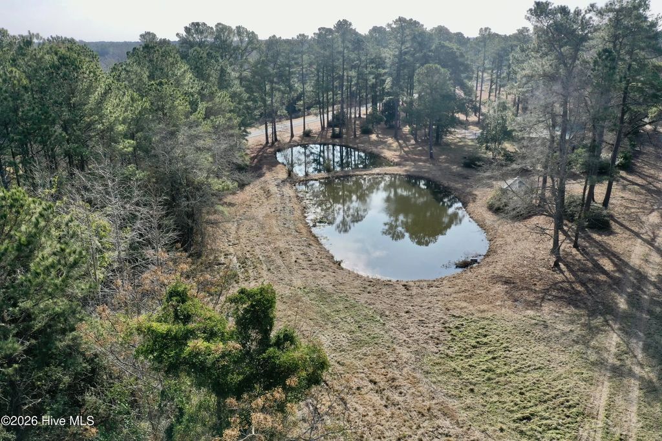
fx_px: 515
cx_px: 331
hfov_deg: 65.5
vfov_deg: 46.4
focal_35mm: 28
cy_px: 220
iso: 100
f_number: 6.3
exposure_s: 1/500
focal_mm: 10.26
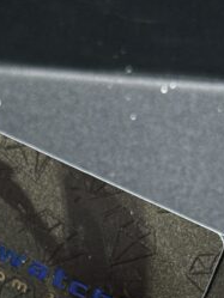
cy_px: 457
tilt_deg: -54.4
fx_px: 1328
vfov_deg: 12.2
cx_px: 79
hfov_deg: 9.6
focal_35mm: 154
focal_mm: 6.76
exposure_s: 1/100
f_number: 1.78
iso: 80
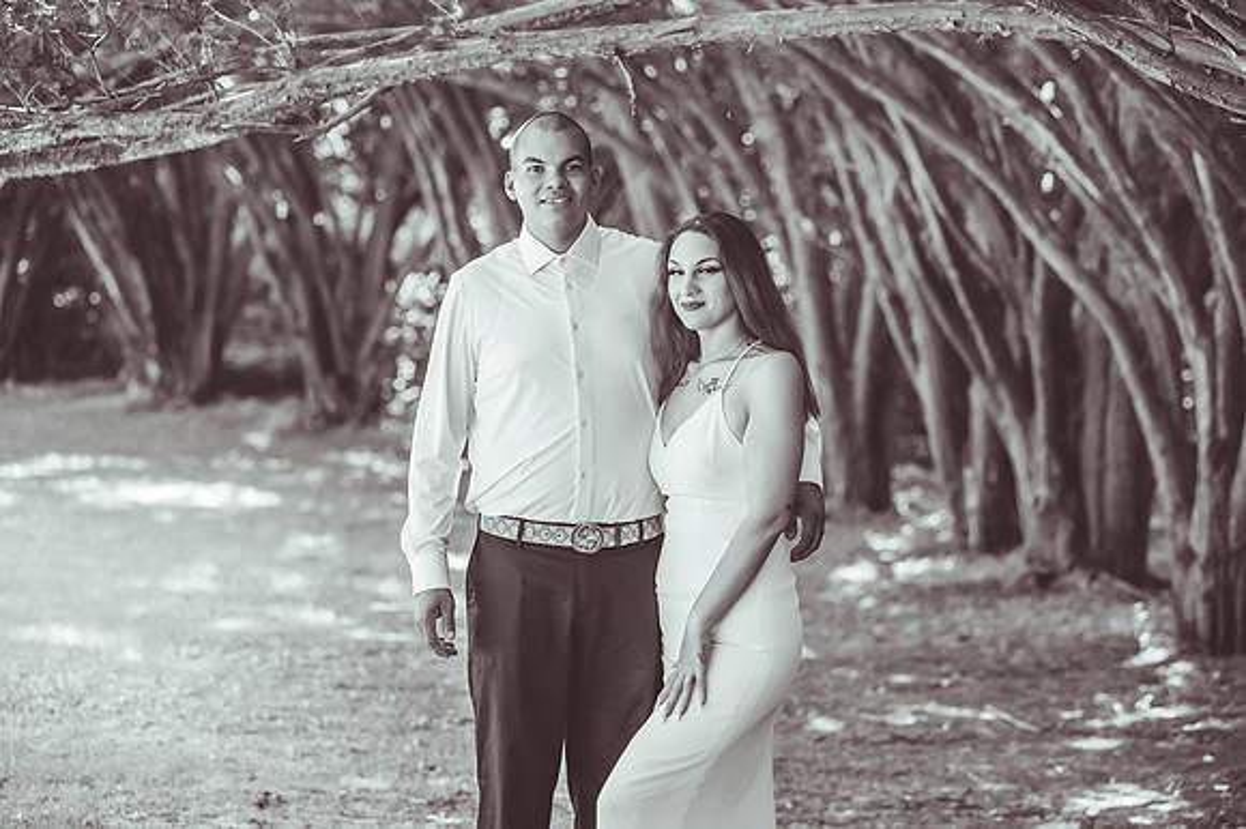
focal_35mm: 117
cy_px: 415
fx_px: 4046
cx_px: 663
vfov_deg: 11.7
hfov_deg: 17.5
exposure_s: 1/320
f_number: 3.5
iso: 1600
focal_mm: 110
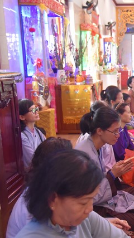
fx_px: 322
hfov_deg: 22.1
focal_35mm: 51
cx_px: 149
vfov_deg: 40.6
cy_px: 120
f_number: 4
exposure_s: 1/60
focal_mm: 32
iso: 3200
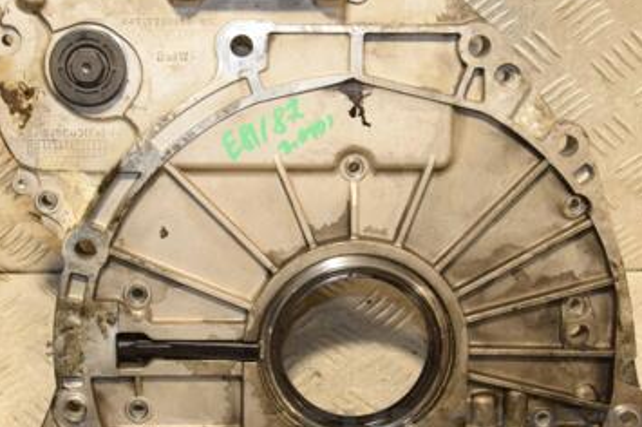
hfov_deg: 30.5
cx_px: 268
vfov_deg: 20.6
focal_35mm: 66
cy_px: 195
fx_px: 1176
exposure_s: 1/200
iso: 800
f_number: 5
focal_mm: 26
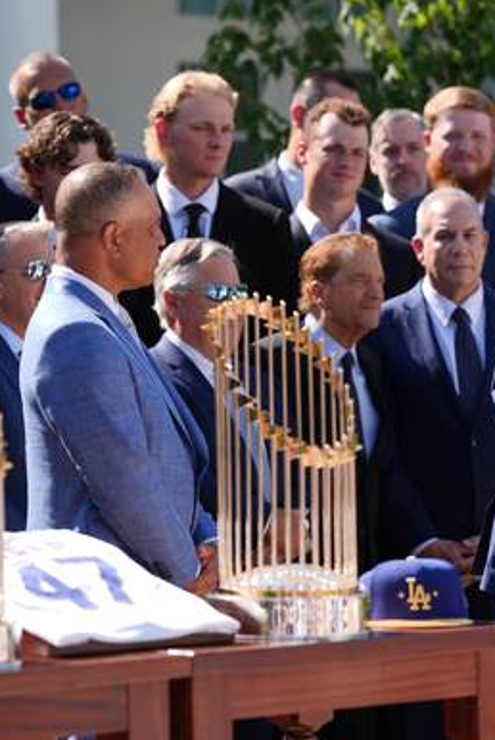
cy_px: 372
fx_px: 4570
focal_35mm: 222
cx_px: 340
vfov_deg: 9.3
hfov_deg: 6.2
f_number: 3.5
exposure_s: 1/1250
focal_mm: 143
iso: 125
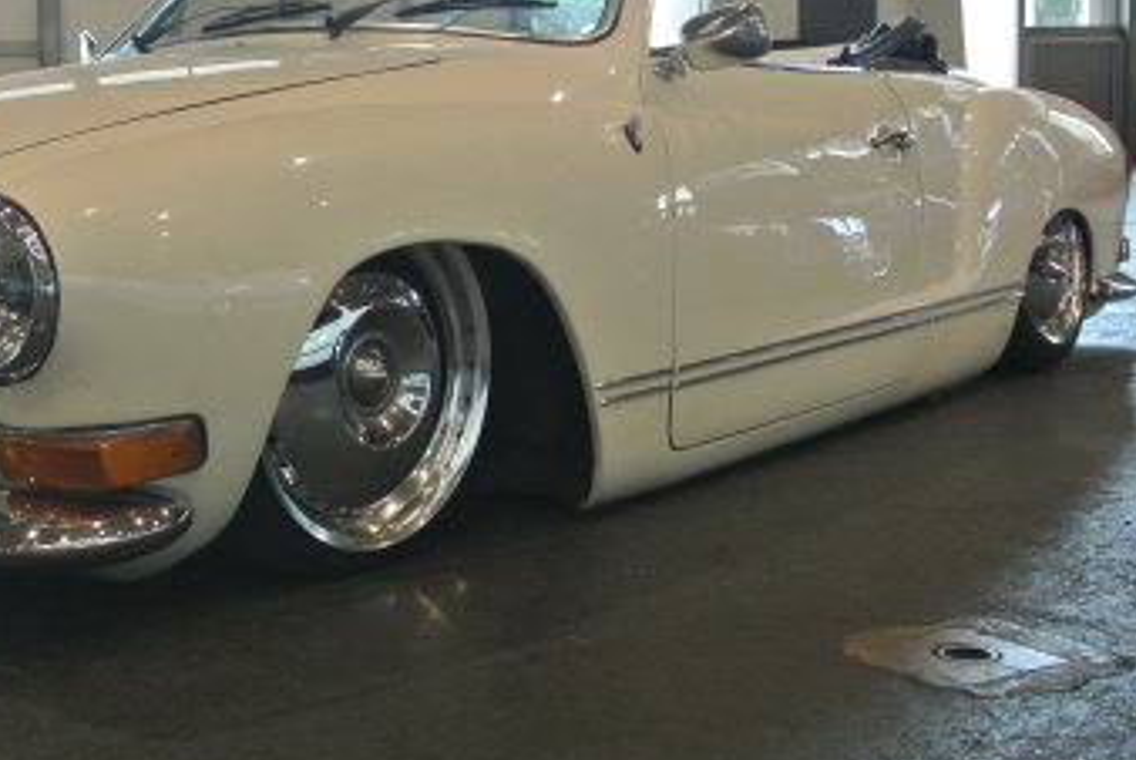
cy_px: 319
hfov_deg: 33.9
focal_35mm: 58
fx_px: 1832
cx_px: 309
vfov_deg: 23.4
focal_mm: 14
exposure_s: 1/50
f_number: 4
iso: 800
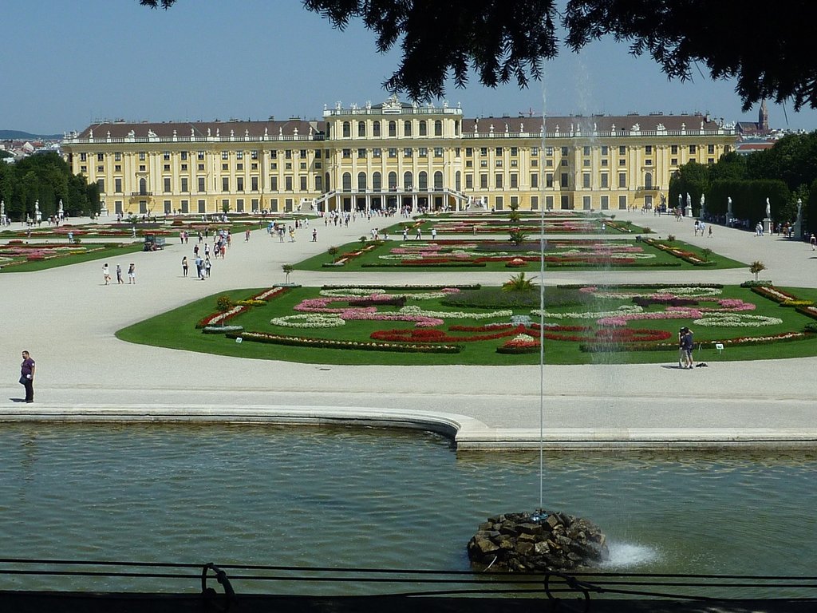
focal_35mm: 66
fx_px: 1558
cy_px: 306
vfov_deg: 22.3
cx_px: 408
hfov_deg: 29.4
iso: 80
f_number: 11
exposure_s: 1/160
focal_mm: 6
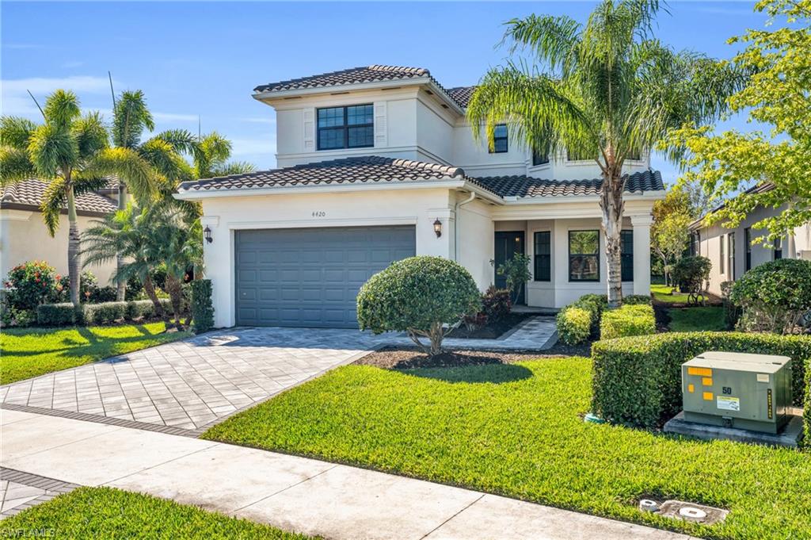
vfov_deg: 43.5
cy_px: 270
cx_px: 406
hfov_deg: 62.0
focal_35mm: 30
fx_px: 675
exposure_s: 1/320
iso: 200
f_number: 9
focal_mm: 30
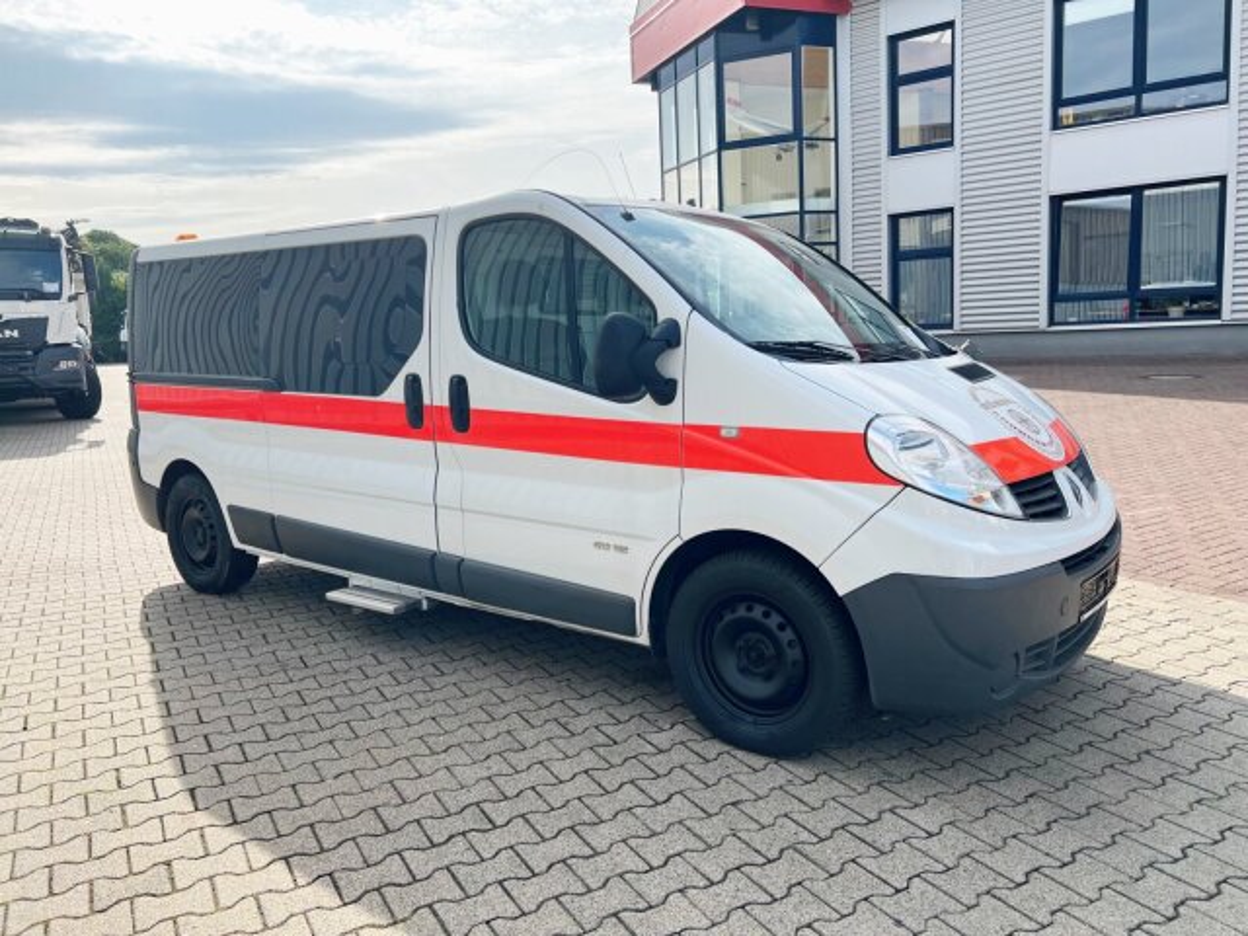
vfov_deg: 53.1
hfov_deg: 67.3
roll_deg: +2.8
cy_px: 468
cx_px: 624
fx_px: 937
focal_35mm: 26
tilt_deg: -6.1
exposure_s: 1/2404
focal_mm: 5.7
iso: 50
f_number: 1.5
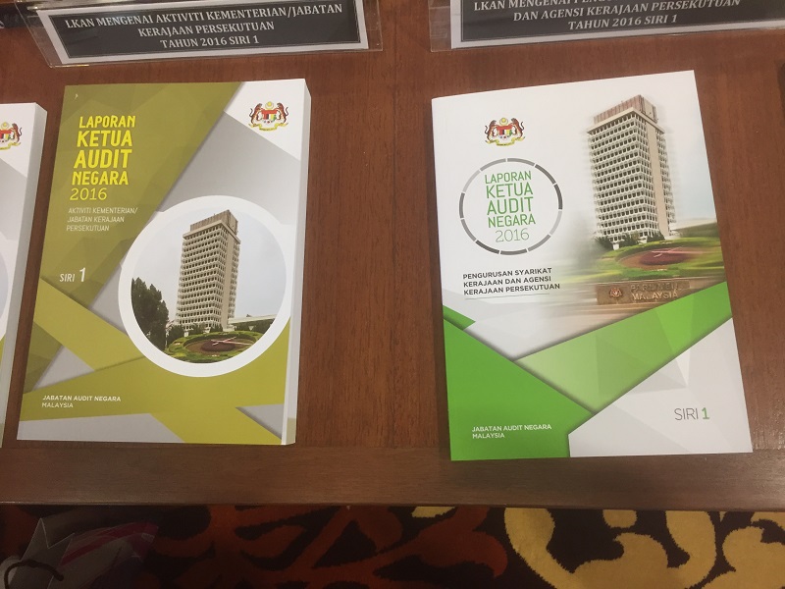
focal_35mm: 29
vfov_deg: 48.2
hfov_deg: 61.7
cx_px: 392
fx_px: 658
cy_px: 294
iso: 125
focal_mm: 4.15
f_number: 2.2
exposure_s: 1/33
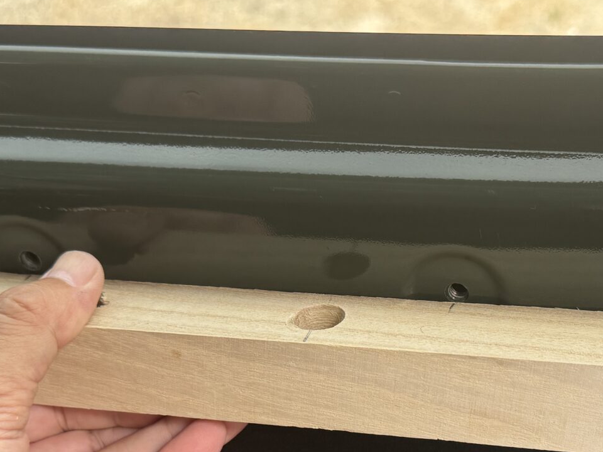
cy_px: 372
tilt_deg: -36.0
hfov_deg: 30.0
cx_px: 408
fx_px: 1115
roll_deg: +3.3
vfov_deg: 22.6
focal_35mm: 64
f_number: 1.78
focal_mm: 6.76
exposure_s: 1/426
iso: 100
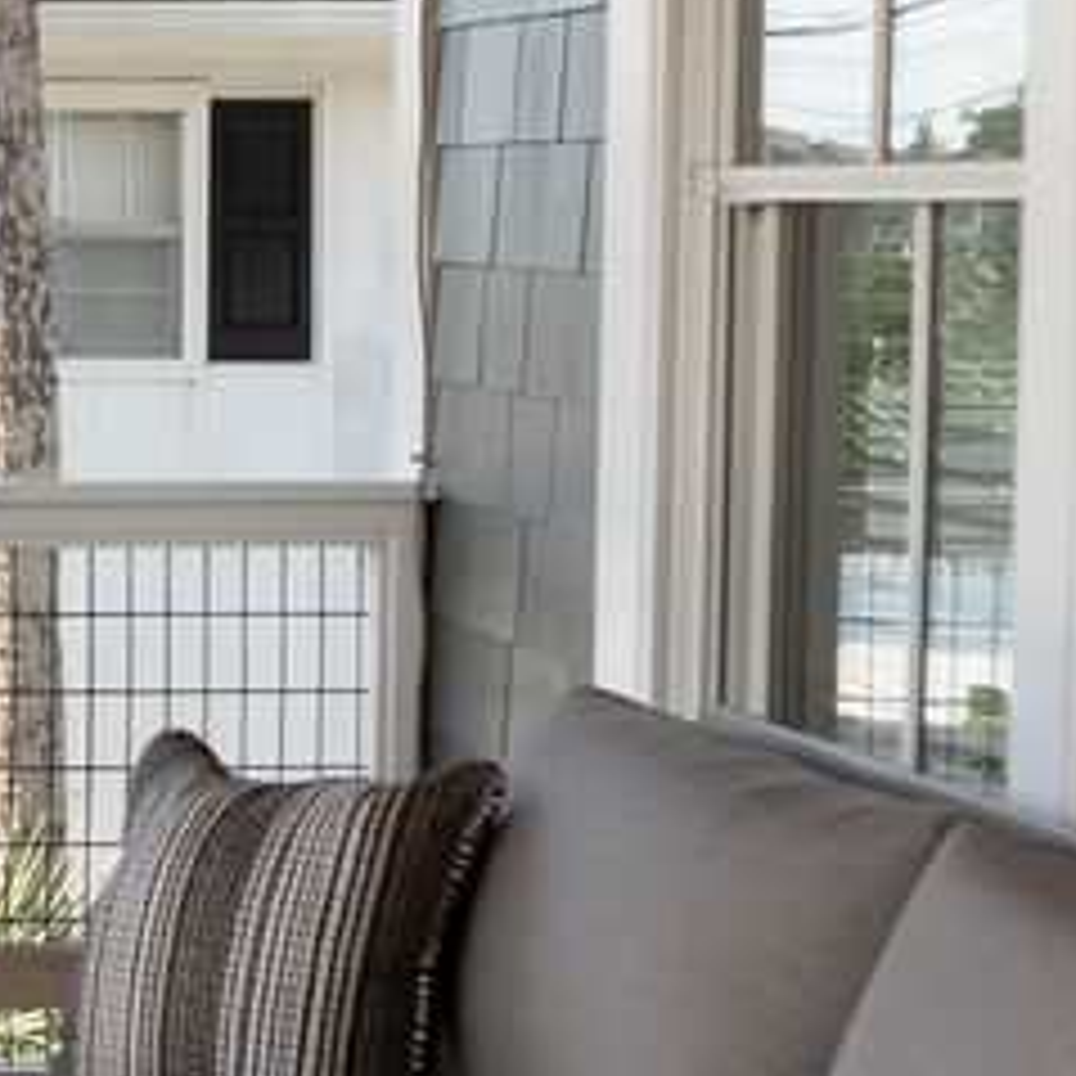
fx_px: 3587
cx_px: -639
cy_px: 349
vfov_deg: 17.0
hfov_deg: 15.5
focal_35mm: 102
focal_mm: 28
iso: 100
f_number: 4.5
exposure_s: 1/640
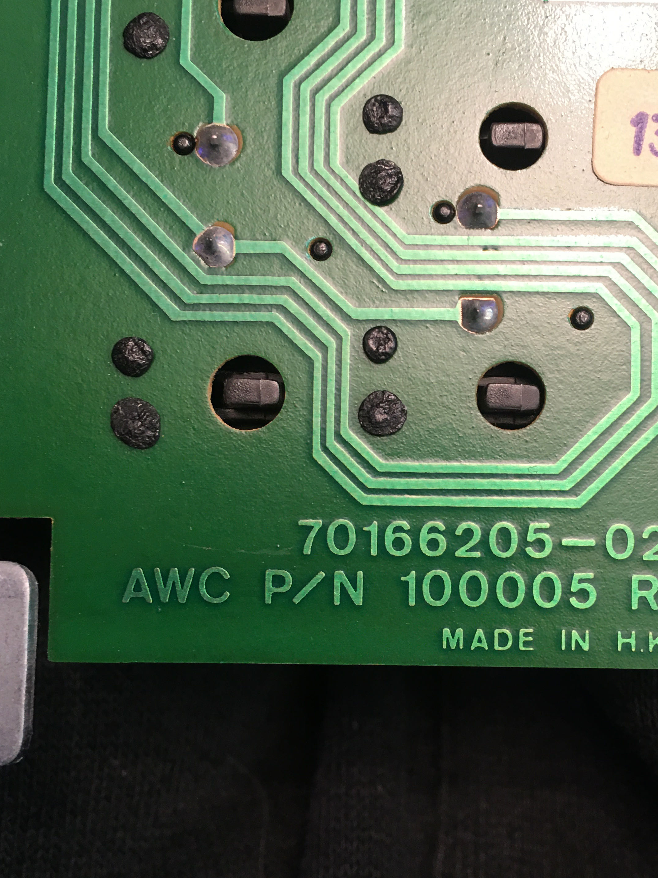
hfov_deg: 34.8
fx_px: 1039
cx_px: 439
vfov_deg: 45.8
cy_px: 415
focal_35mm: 41
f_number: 2.2
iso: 50
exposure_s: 1/17
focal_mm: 4.15
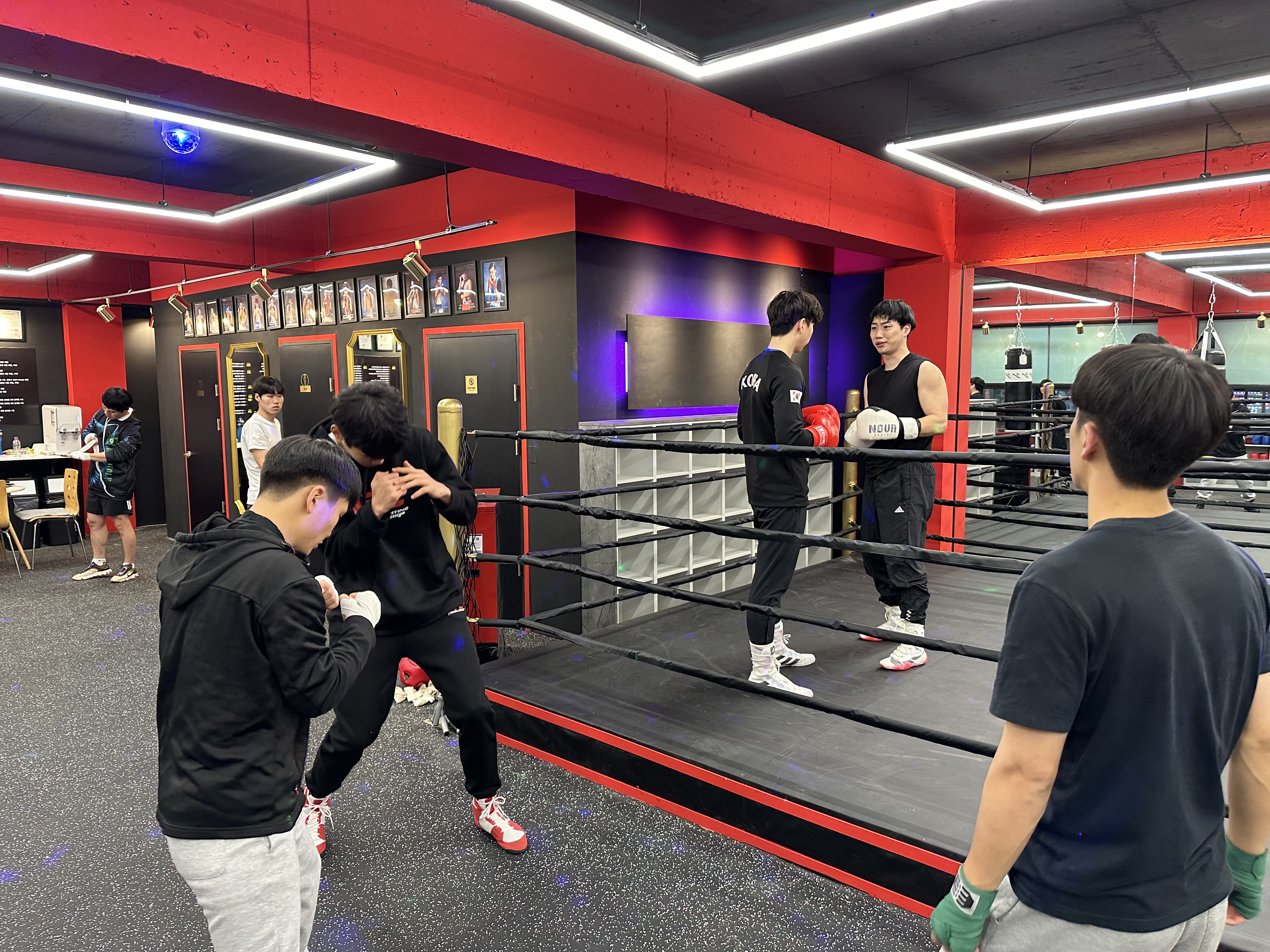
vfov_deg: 56.8
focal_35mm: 24
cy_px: 476
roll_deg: +1.6
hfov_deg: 71.6
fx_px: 881
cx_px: 635
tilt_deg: -6.1
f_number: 1.78
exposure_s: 1/60
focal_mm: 6.86
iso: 250
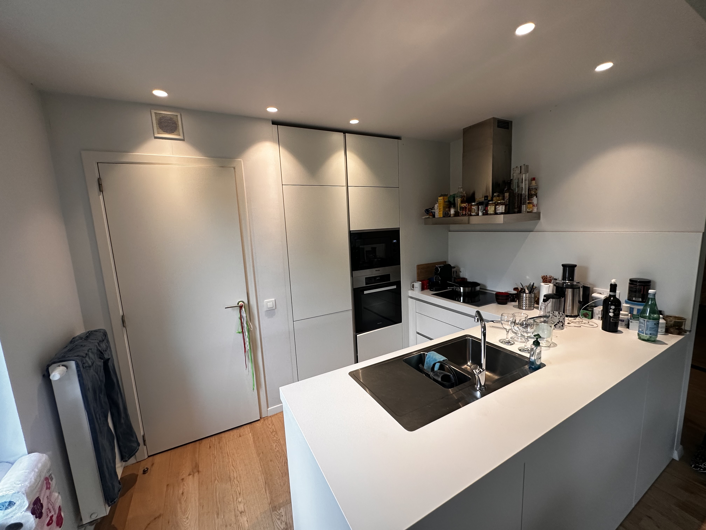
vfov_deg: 85.7
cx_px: 353
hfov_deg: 102.1
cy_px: 265
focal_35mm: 14
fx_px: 286
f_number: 2.2
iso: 160
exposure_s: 1/100
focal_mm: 2.22
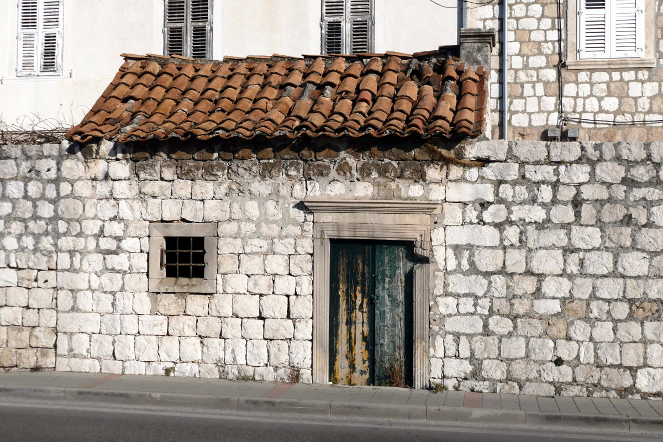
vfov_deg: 29.2
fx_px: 847
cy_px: 221
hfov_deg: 42.7
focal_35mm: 46
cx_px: 332
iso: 800
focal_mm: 16.74
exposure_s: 1/13000
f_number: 4.5
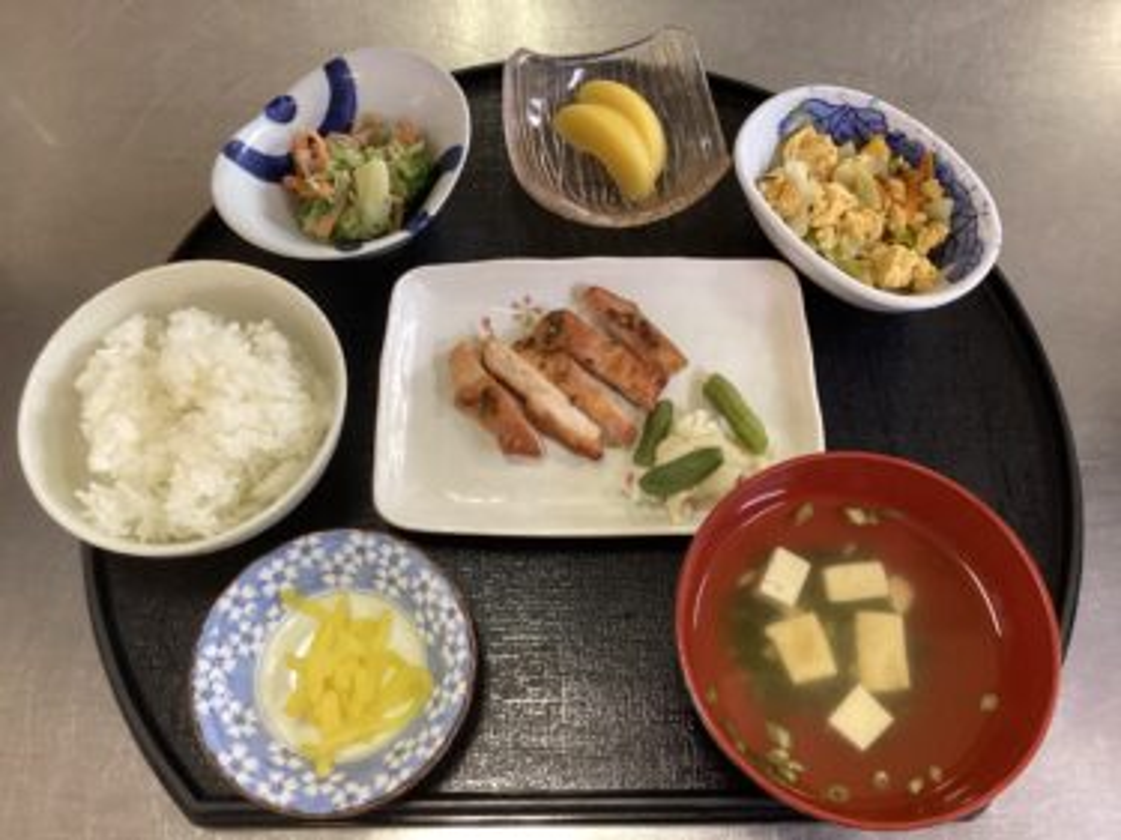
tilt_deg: -65.9
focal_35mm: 31
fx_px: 1004
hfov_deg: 58.4
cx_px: 560
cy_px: 420
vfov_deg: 45.4
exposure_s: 1/60
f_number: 2.4
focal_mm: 3.3
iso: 250
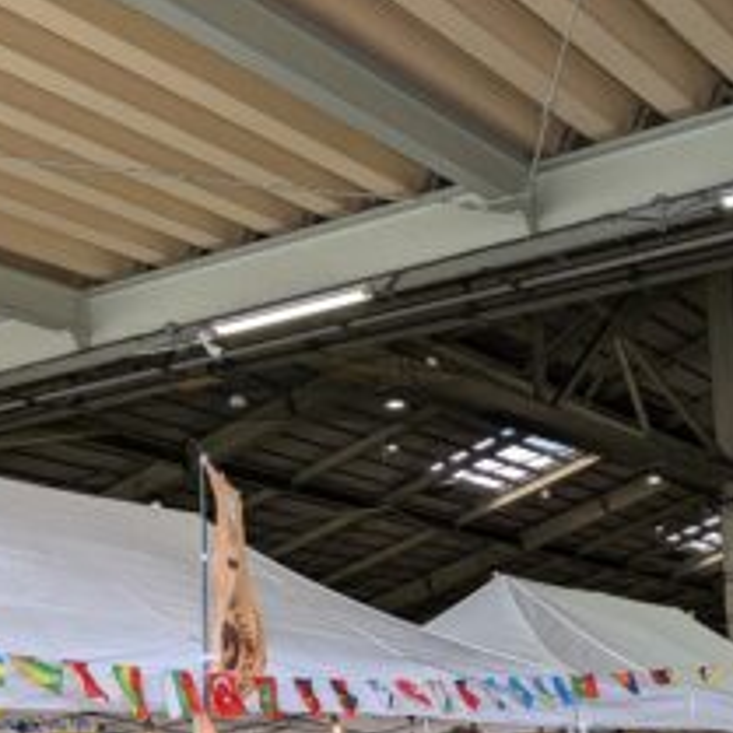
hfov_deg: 27.1
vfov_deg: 27.7
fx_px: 1461
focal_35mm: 61
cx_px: 670
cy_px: 554
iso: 26
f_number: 1.7
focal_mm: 4.53
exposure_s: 1/121
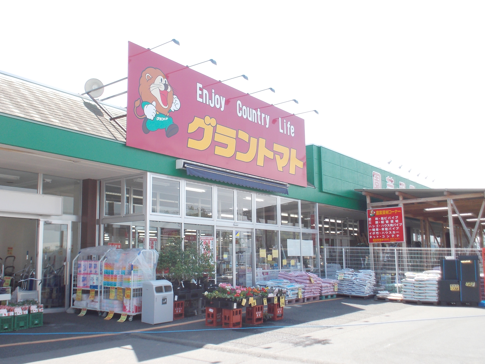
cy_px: 182
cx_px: 242
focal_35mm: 37
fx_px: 518
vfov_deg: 38.7
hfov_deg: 50.1
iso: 80
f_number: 3.7
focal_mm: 5.2
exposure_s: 1/200
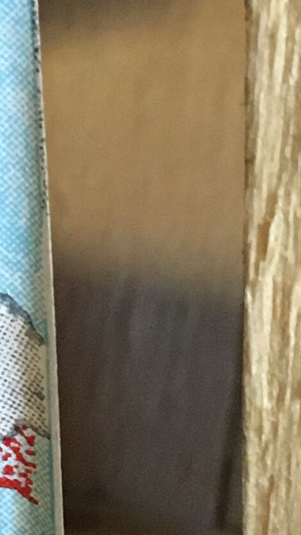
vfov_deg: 14.0
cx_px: -299
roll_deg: +2.3
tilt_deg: -15.5
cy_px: 99
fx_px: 2173
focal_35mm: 153
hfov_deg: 7.6
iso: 200
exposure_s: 1/17
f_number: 2.2
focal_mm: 4.15
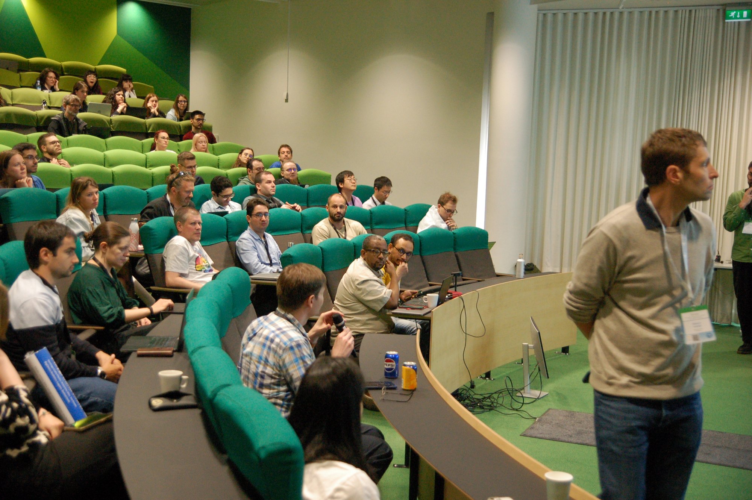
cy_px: 250
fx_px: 1002
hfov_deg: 41.1
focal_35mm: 48
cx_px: 376
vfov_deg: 28.0
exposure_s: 1/125
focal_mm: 32
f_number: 3.2
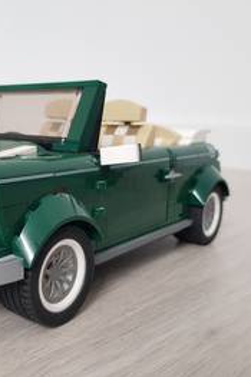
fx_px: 387
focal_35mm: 37
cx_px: 44
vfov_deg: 51.9
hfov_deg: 34.6
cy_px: 188
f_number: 1.7
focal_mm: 4.3
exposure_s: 1/10
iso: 200
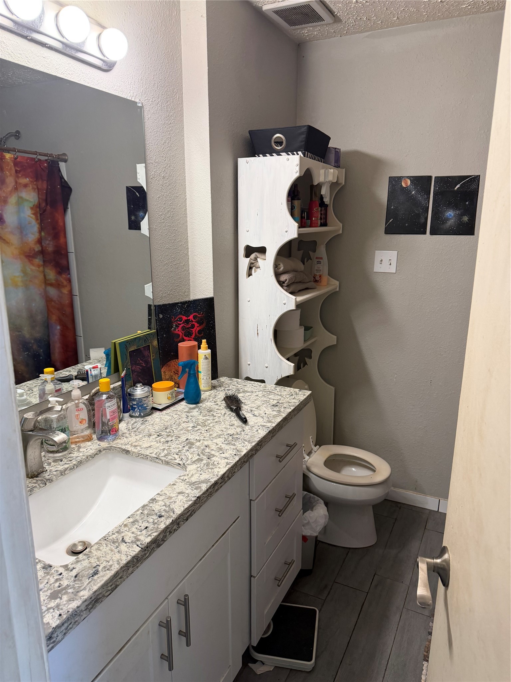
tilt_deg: -15.4
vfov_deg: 71.6
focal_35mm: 24
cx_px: 256
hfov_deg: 56.8
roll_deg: +1.0
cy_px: 341
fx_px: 472
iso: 200
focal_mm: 6.76
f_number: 1.78
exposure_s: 1/60
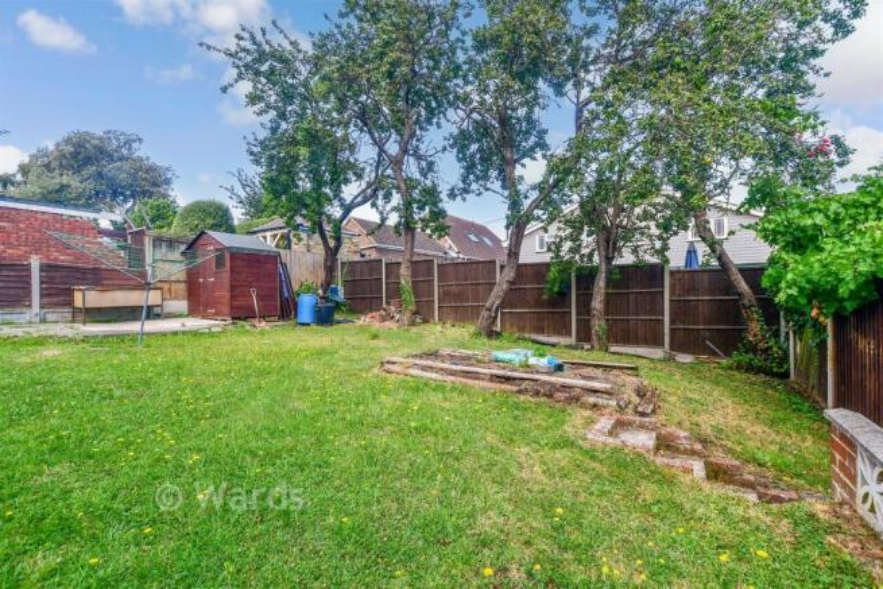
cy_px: 294
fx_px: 368
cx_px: 442
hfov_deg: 100.4
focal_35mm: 15
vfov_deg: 77.4
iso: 160
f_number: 8
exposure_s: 1/125
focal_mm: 10
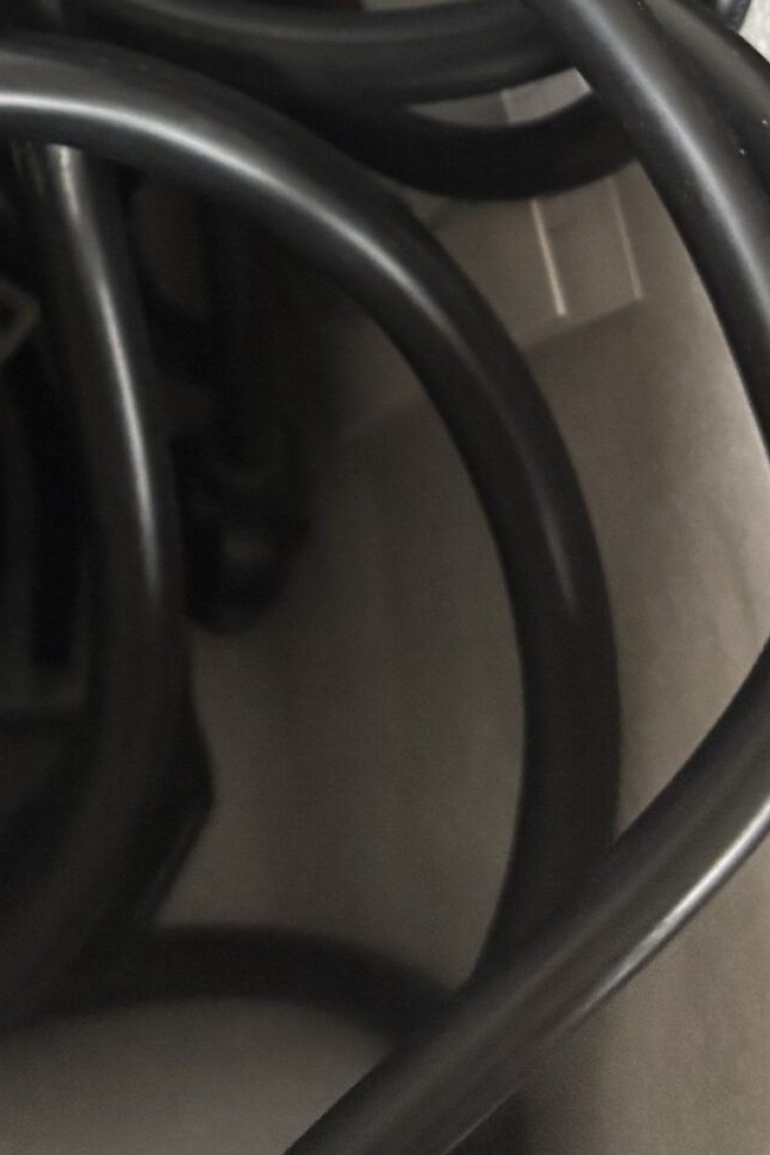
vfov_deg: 26.2
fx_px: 2278
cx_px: -15
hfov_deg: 18.6
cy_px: -121
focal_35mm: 71
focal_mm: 5.96
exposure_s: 1/30
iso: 500
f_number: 1.6
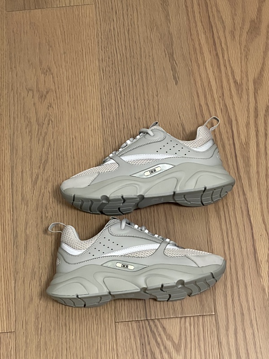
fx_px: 798
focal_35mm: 77
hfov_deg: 19.1
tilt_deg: -73.0
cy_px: 180
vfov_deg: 25.3
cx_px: 134
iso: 1250
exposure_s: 1/50
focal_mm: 9
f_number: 2.8
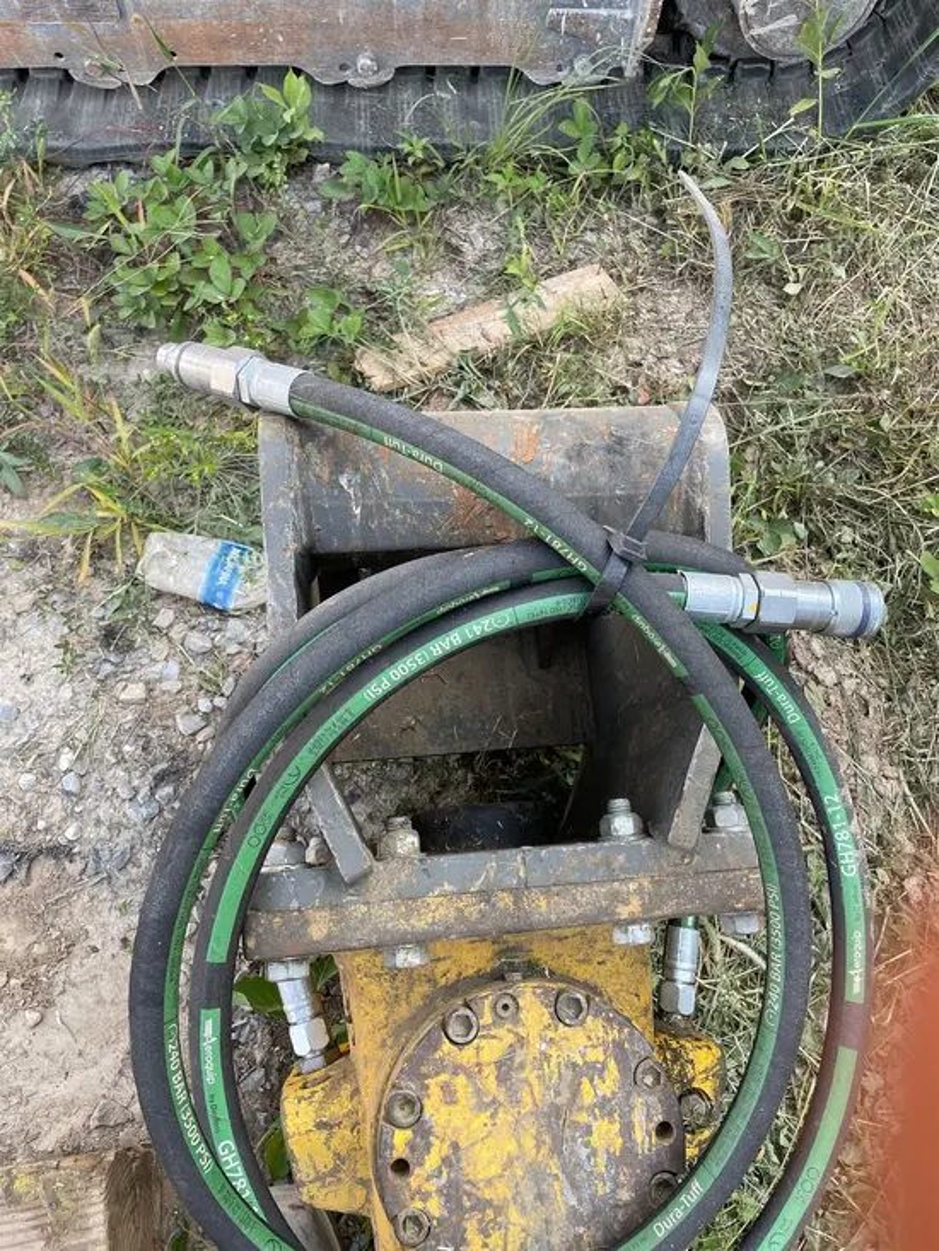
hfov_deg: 53.1
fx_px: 940
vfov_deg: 67.3
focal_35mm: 26
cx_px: 470
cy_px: 626
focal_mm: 4.2
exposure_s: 1/219
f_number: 1.6
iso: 32
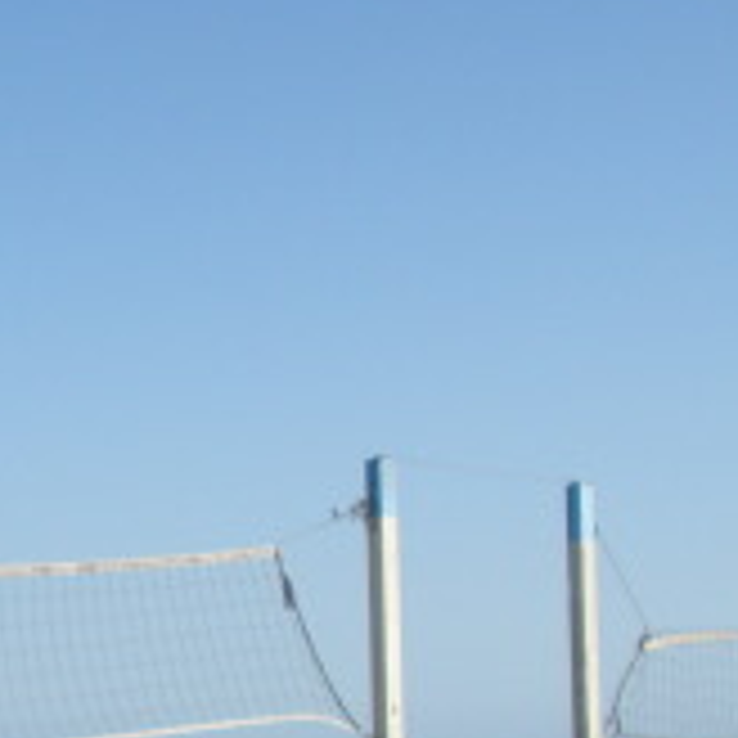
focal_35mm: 124
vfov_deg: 13.9
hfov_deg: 13.1
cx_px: -436
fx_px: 2991
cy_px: 734
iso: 64
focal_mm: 6.3
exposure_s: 1/569
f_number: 3.5
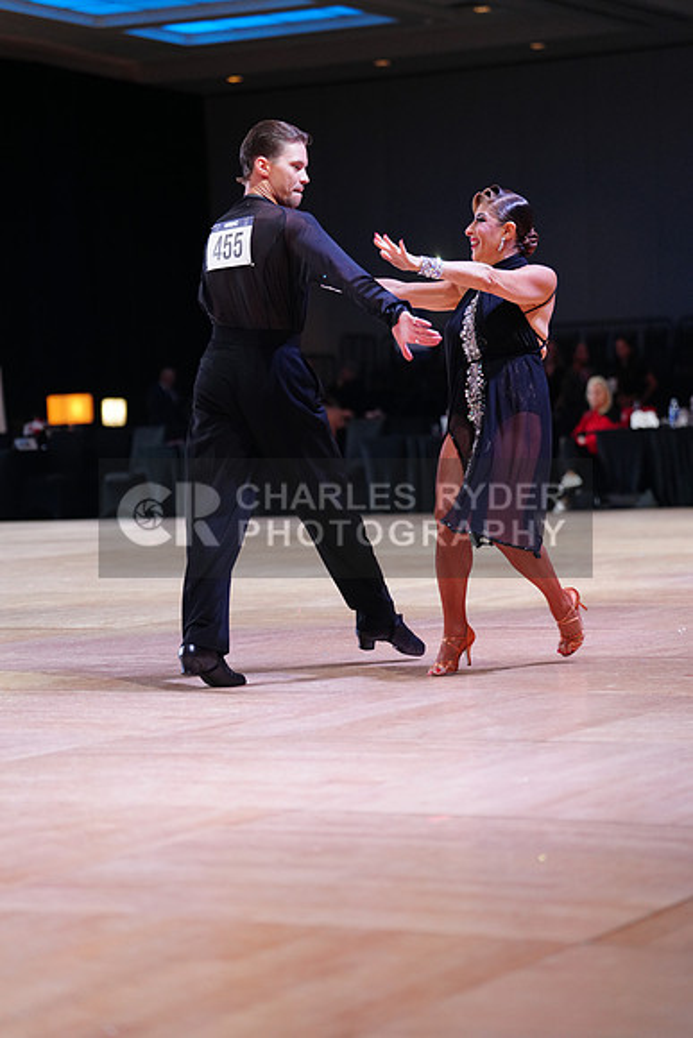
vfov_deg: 20.6
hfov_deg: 13.8
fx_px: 2857
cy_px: 519
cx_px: 346
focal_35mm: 99
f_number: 2.8
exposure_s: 1/320
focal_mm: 99
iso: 2000
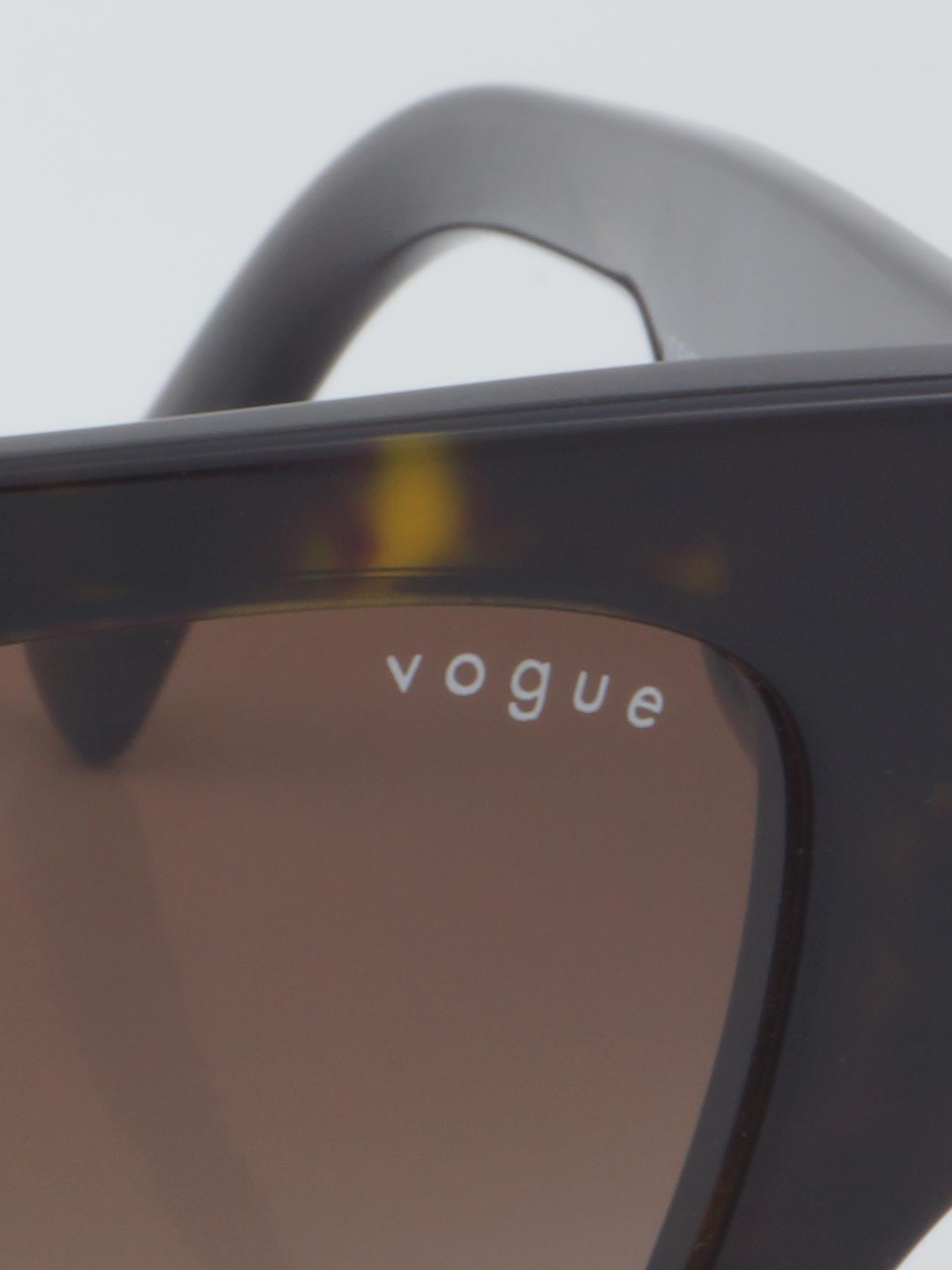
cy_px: 978
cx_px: -1048
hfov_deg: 5.3
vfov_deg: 7.2
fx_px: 10070
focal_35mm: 275
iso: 100
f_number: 32
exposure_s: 1/3
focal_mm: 55
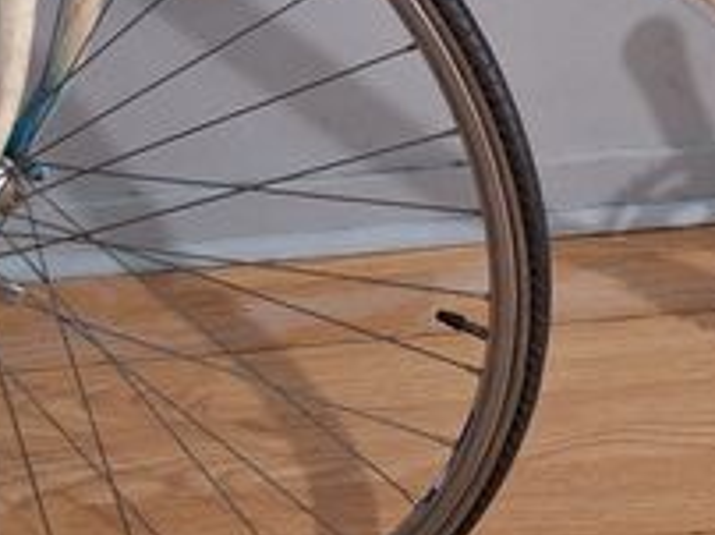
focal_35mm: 114
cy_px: -142
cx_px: 754
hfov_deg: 16.8
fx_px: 2352
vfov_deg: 12.6
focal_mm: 5.54
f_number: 1.8
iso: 500
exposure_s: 1/20
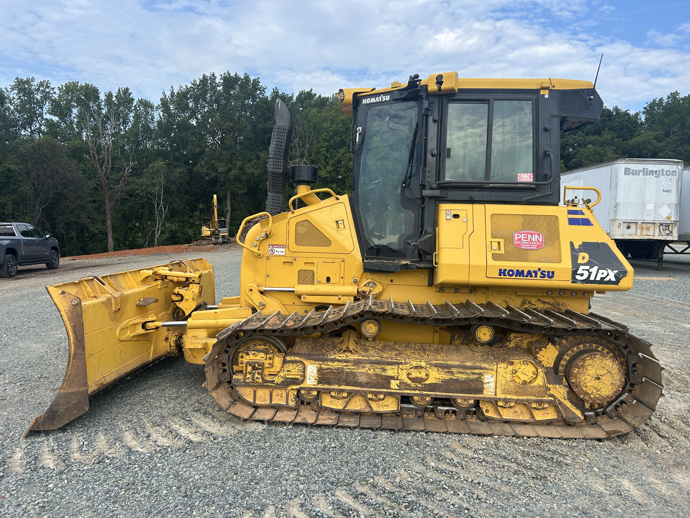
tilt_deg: -4.1
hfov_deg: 67.3
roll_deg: -1.1
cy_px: 259
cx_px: 345
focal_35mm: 26
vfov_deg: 53.1
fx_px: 518
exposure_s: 1/1669
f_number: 1.5
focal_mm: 5.7
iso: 50
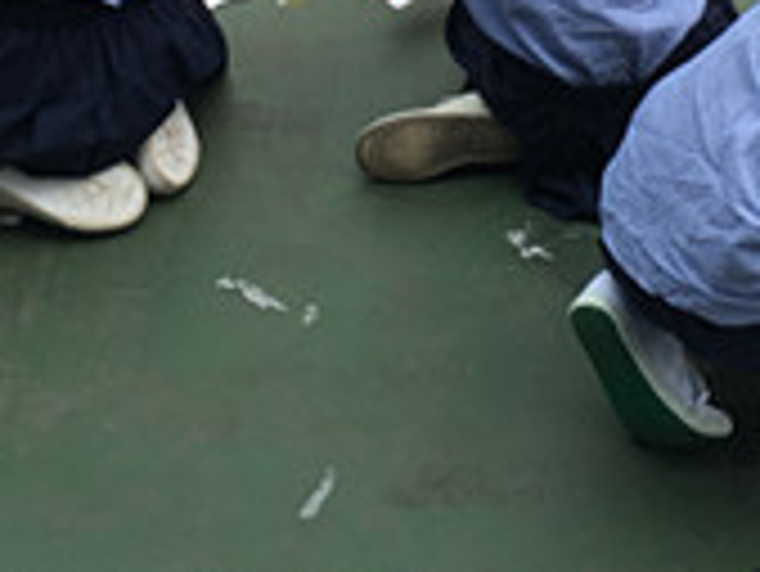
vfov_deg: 13.6
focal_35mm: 103
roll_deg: -3.8
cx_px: 490
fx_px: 2263
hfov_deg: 19.0
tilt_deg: -22.5
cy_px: -257
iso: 25
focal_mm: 4.15
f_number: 2.2
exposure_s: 1/754
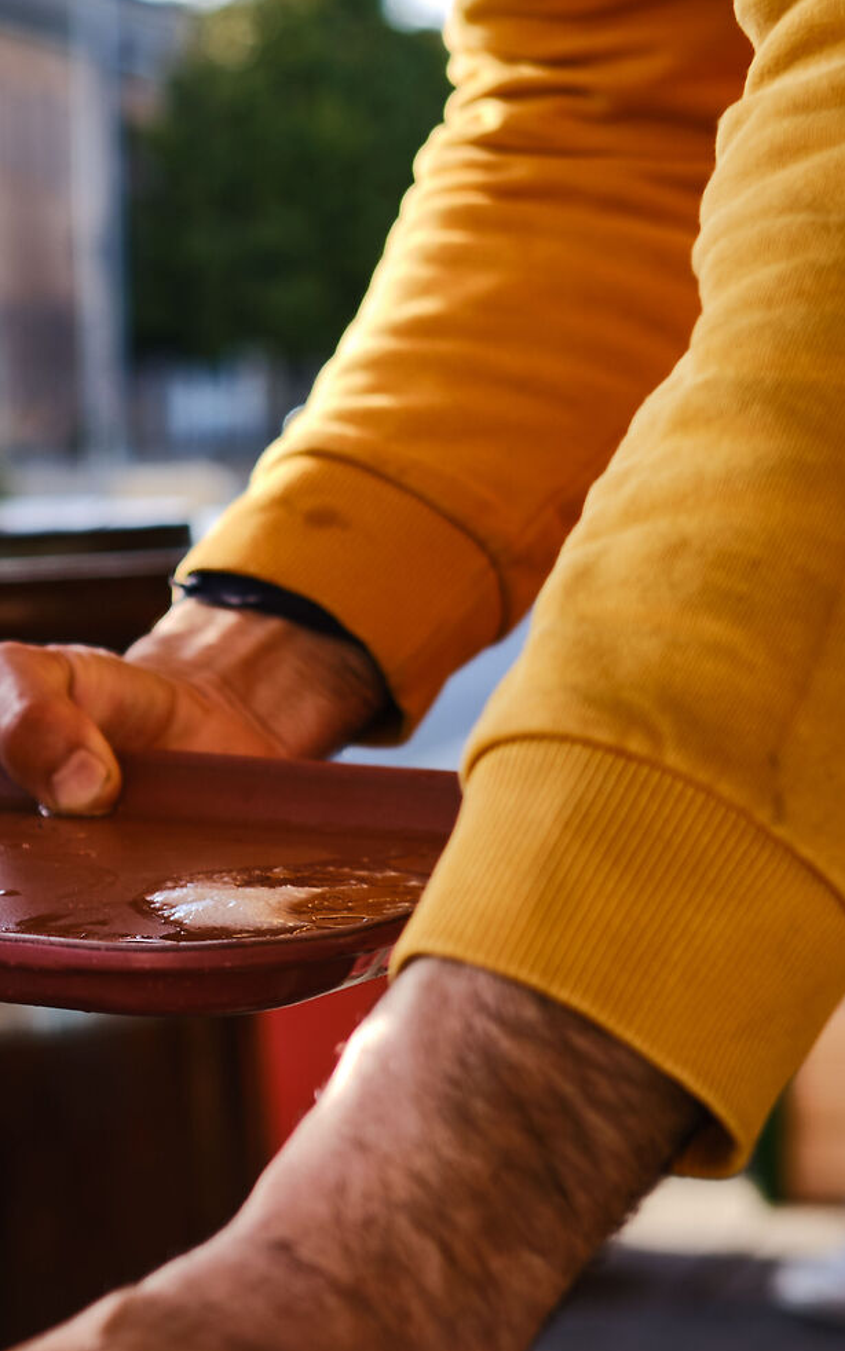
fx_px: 4862
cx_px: -187
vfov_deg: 15.8
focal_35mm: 132
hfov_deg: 9.8
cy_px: 821
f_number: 2.8
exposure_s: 1/250
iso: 80
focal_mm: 35
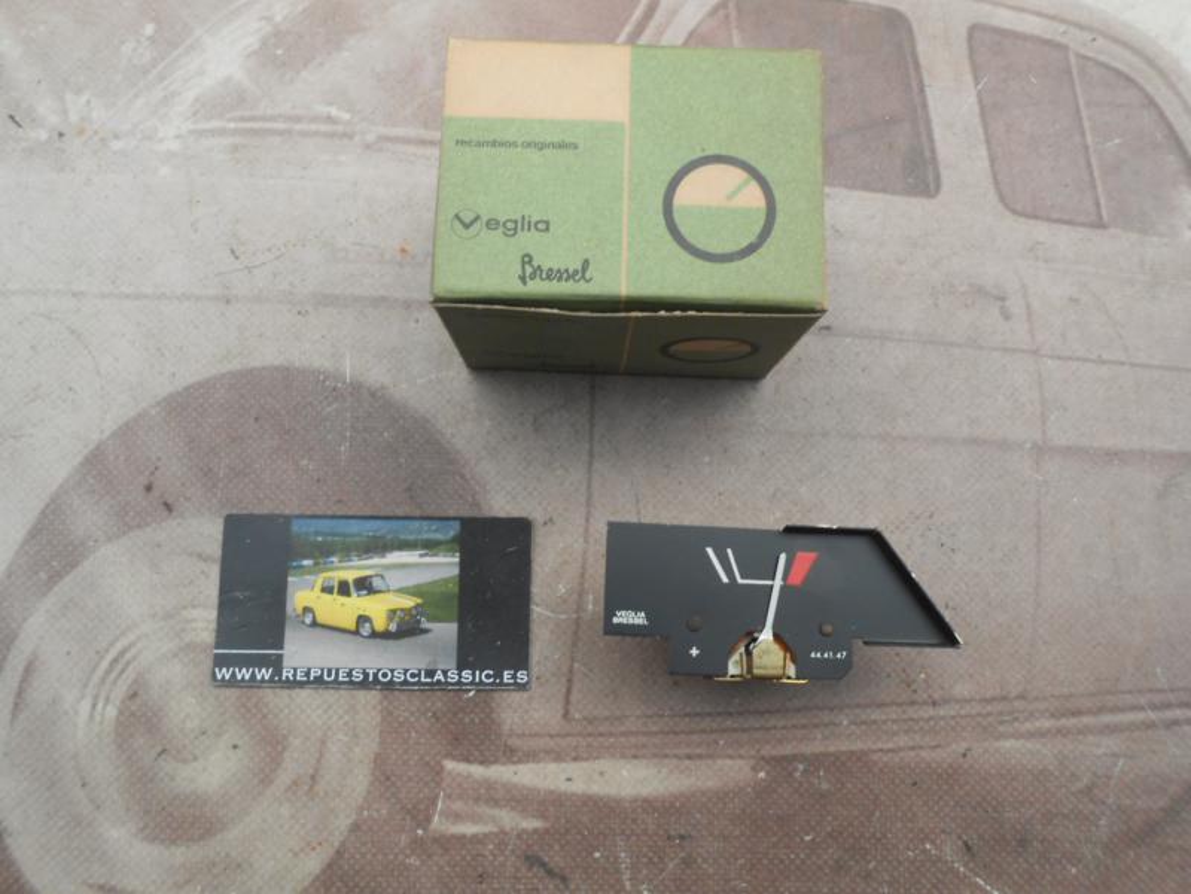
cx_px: 596
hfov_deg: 67.3
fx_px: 895
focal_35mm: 26
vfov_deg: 53.1
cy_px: 447
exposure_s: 1/30
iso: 125
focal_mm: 4.6
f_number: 3.5
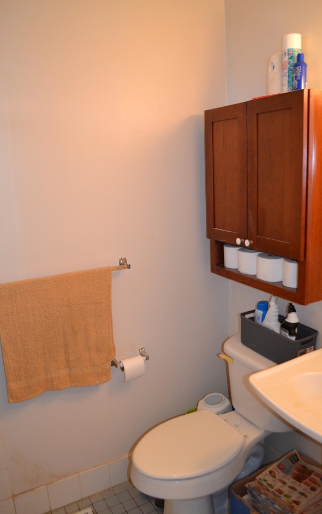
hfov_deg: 44.5
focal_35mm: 28
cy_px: 254
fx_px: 393
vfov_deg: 66.5
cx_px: 171
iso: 1000
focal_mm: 18
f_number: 3.5
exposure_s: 1/60
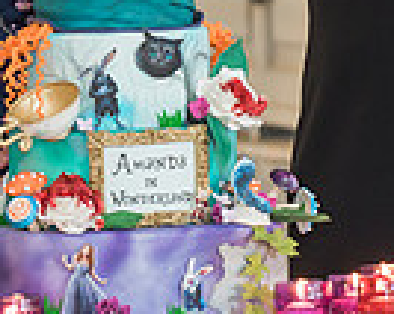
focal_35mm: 685
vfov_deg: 2.3
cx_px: -35
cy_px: -61
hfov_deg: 2.8
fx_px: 7976
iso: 1000
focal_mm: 160
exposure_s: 1/160
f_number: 4
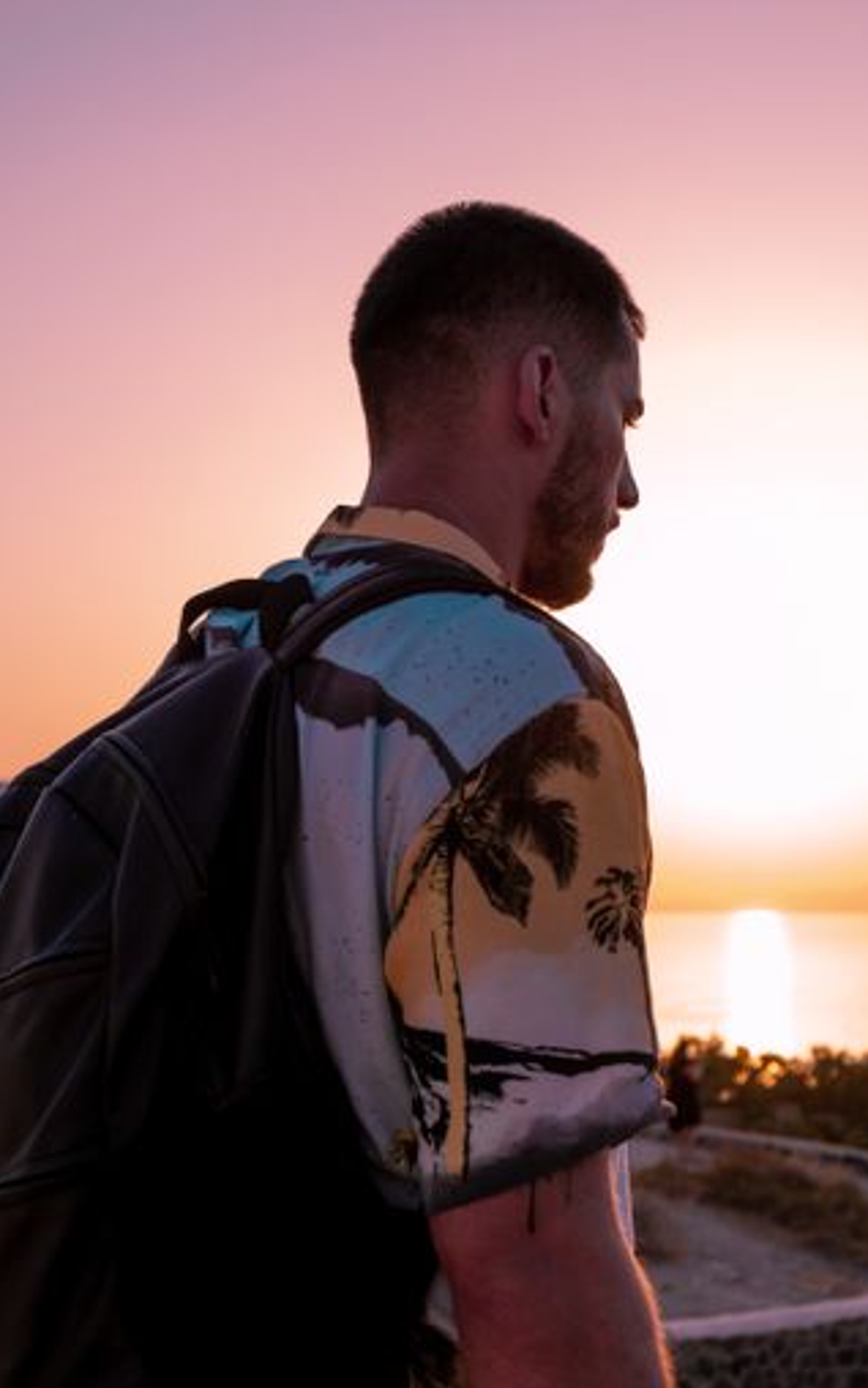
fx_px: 1474
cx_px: 411
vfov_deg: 50.4
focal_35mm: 39
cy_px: 691
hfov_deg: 32.8
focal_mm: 25.4
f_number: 3.6
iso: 125
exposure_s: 1/640
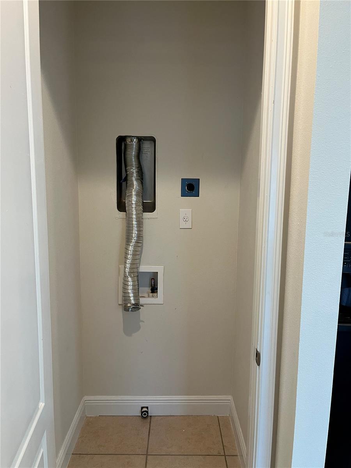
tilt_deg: -7.1
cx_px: 176
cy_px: 234
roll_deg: +0.7
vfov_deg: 67.3
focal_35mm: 26
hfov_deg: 53.1
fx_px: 352
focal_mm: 5.1
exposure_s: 1/60
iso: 80
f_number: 1.6
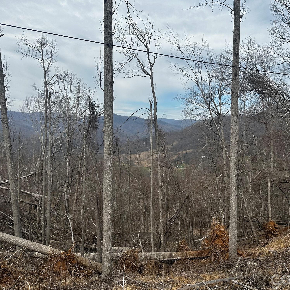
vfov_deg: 55.6
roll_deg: -1.5
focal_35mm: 29
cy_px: 146
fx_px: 275
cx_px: 189
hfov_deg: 54.7
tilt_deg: -3.7
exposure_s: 1/5848
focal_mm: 6.86
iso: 80
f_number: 1.78
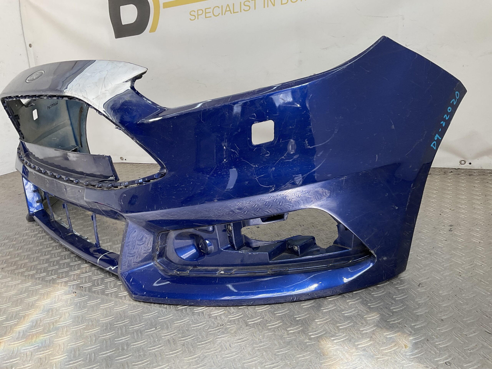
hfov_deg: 61.7
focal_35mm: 29
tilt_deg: -16.6
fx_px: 412
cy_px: 184
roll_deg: +5.8
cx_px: 246
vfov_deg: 48.2
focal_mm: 3
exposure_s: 1/249
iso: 16
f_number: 1.8
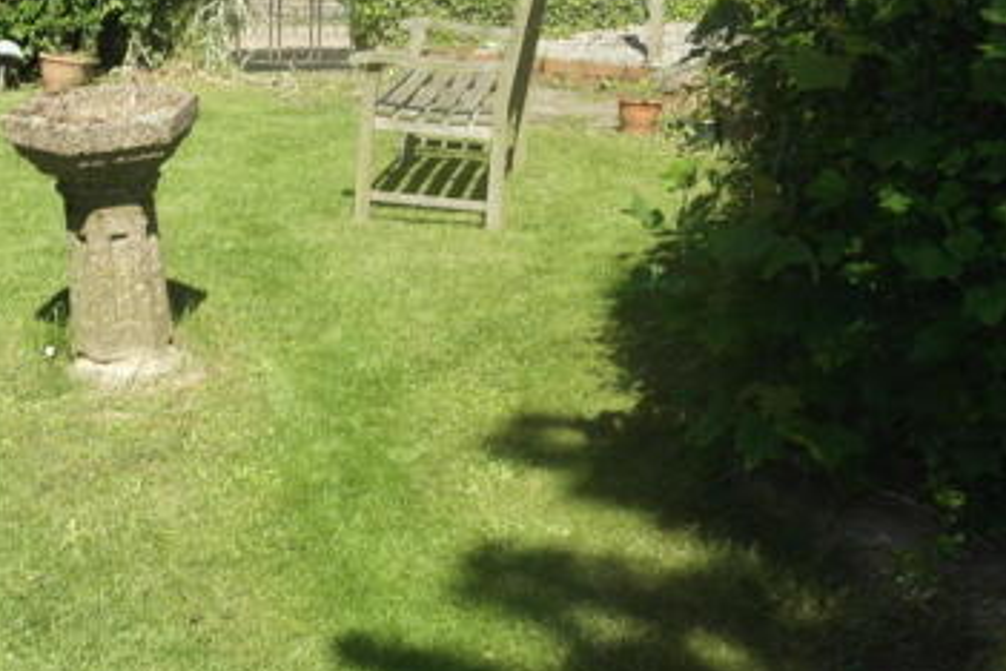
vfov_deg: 23.9
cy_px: 168
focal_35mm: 56
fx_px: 1565
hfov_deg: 35.2
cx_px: 317
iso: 100
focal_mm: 20
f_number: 8
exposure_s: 1/160
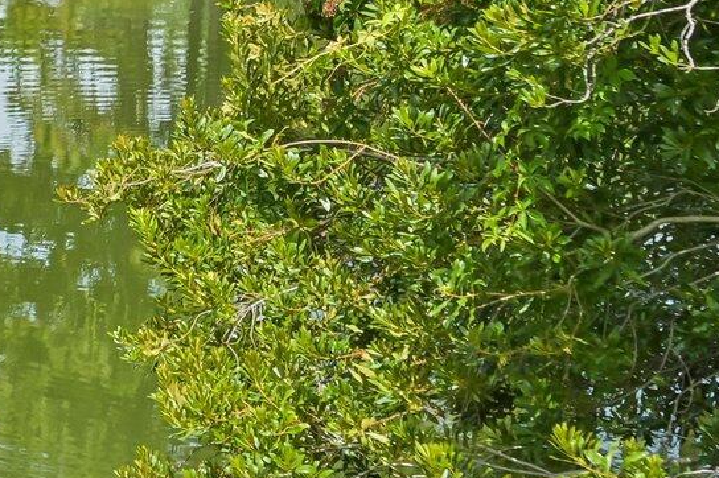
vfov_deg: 11.6
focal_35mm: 113
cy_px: -232
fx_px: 2255
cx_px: -587
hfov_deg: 15.5
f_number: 8
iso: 100
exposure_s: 1/180
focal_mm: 30
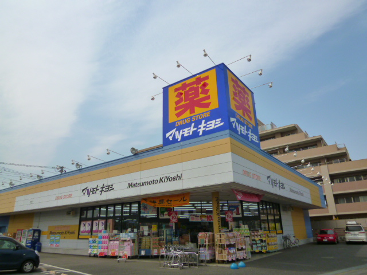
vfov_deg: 56.8
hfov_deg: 71.6
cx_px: 184
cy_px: 138
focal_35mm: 24
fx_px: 254
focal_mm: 4.3
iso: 160
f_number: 8
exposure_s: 1/200
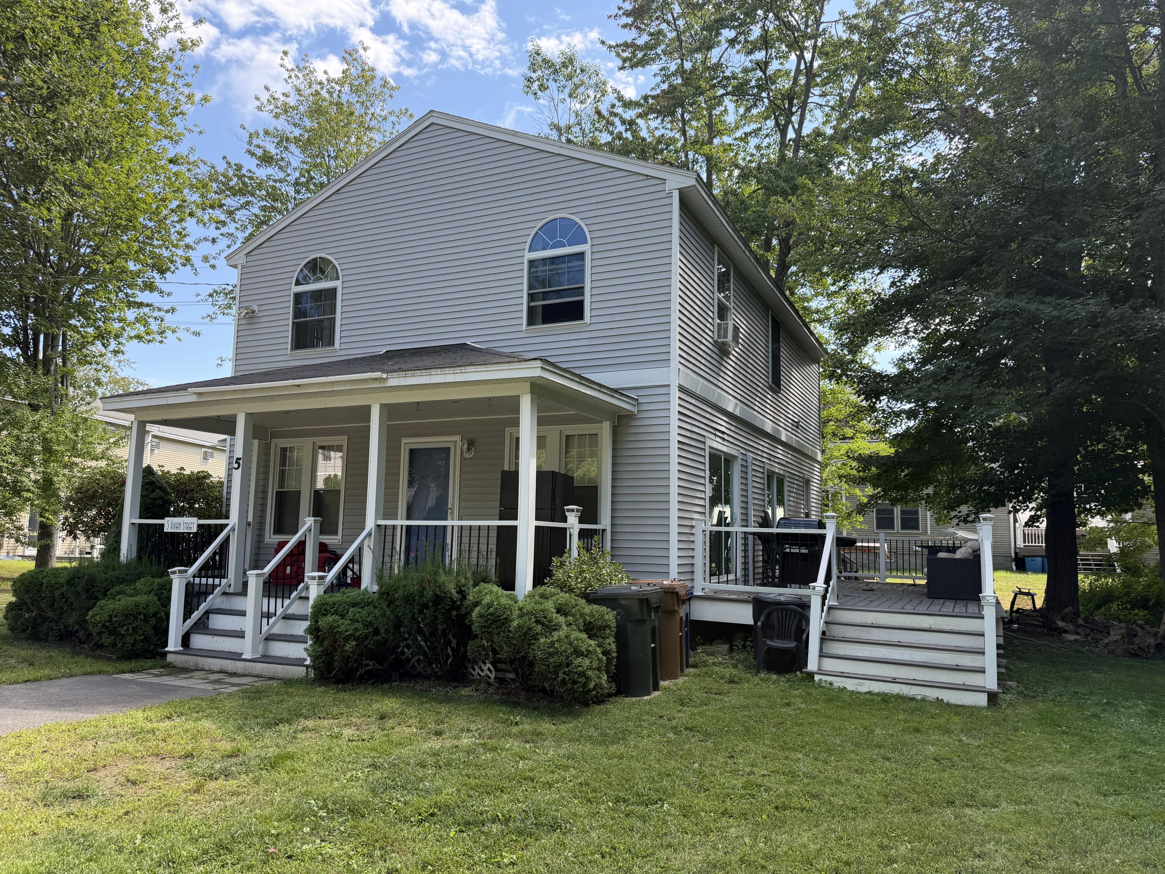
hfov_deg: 71.6
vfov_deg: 56.8
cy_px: 437
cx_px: 582
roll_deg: -0.5
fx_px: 808
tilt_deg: +8.4
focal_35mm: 24
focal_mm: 6.76
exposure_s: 1/1250
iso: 100
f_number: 1.78
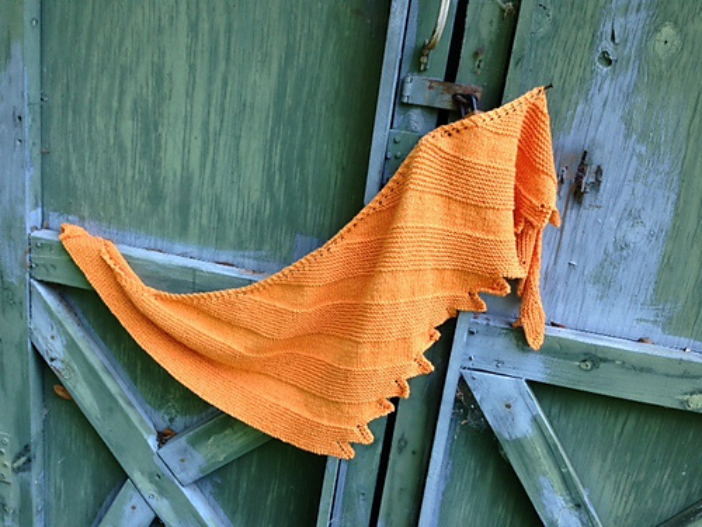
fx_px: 669
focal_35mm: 33
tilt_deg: -17.3
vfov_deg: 42.9
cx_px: 351
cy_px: 264
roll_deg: -7.0
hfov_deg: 55.4
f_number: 2.4
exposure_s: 1/120
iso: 64
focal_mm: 4.12
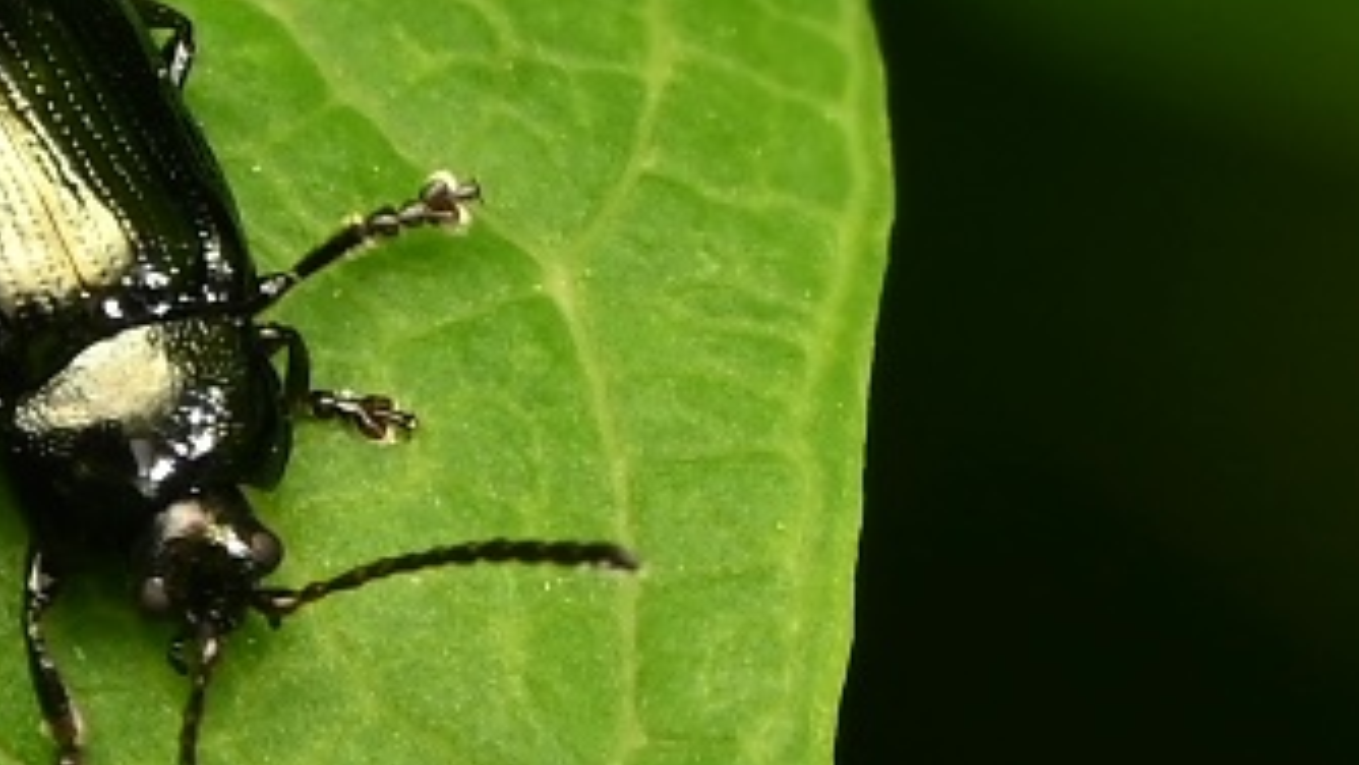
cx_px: 144
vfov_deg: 5.1
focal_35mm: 236
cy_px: 439
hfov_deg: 9.1
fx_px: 8506
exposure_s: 1/200
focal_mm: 105
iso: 125
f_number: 16
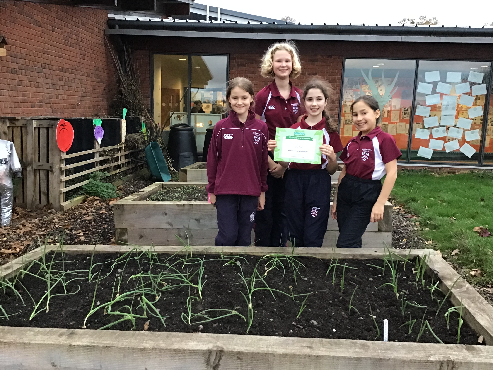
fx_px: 456
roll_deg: -1.7
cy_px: 180
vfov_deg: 44.2
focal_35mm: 32
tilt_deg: -8.3
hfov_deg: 56.8
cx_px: 243
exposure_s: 1/33
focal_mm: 3.3
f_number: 2.4
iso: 200
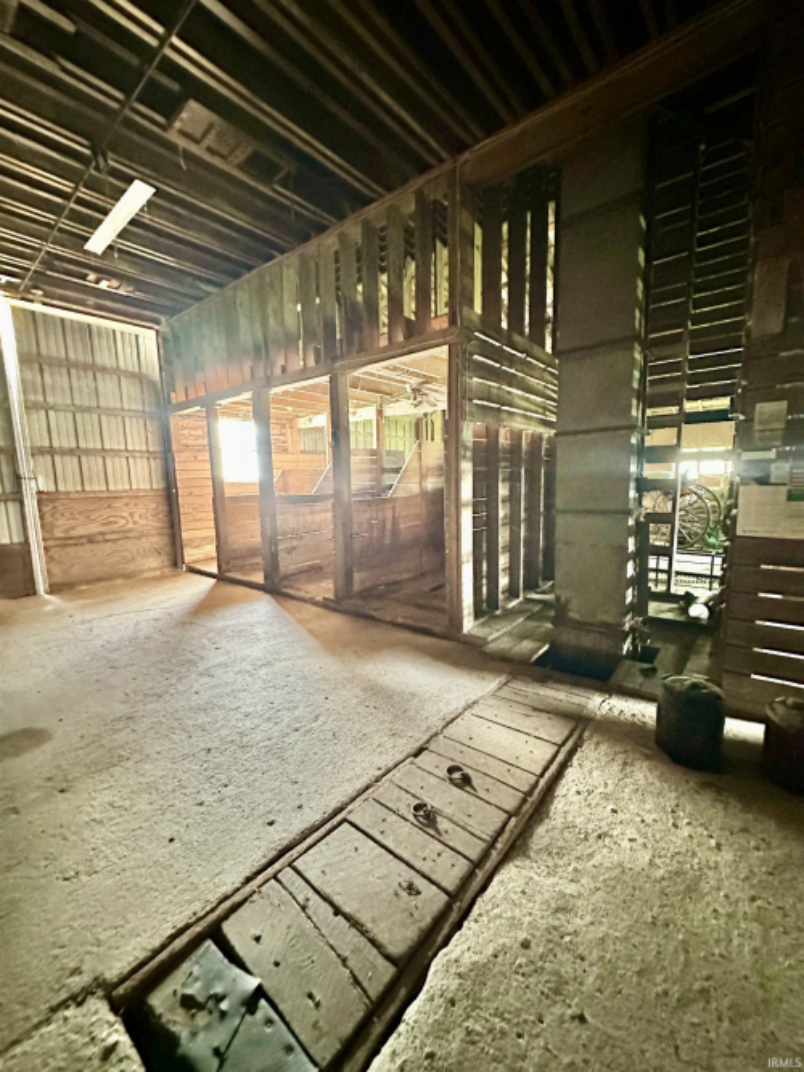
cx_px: 402
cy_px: 536
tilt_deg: -6.0
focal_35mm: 14
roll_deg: +0.9
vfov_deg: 102.1
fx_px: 434
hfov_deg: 85.7
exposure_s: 1/30
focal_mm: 2.22
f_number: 2.2
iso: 2500
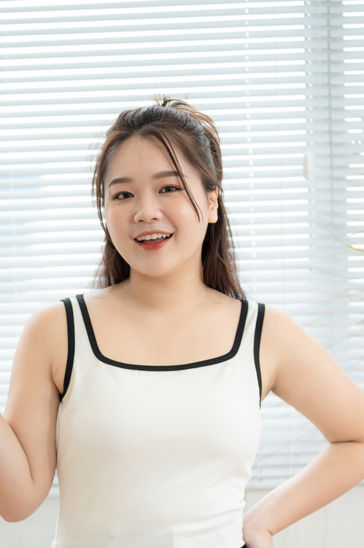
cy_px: 439
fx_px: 1383
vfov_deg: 22.1
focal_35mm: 91
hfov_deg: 15.0
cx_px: 133
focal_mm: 50
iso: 125
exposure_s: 1/160
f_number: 1.8
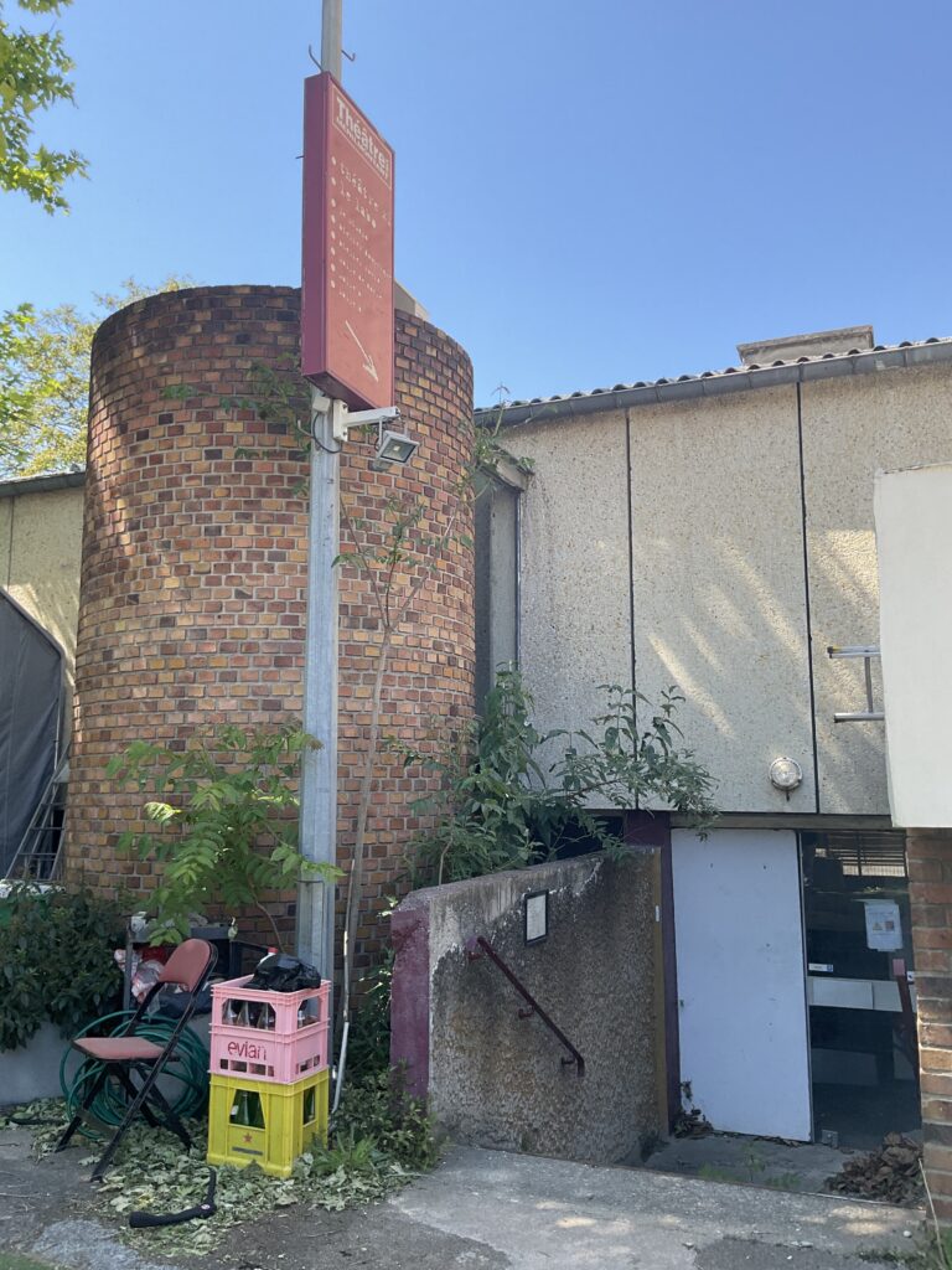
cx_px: 476
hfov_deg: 48.2
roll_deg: -0.9
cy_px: 635
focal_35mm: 29
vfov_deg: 61.7
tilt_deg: +8.0
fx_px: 1063
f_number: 1.8
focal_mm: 3
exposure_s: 1/500
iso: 16
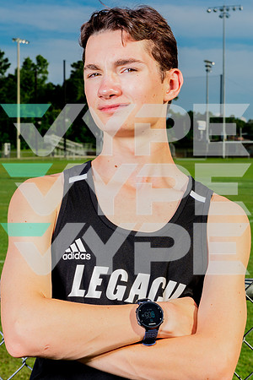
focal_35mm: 90
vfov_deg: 22.6
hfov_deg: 15.2
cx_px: 125
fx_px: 951
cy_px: 190
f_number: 11
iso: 200
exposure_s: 1/200
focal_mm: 57
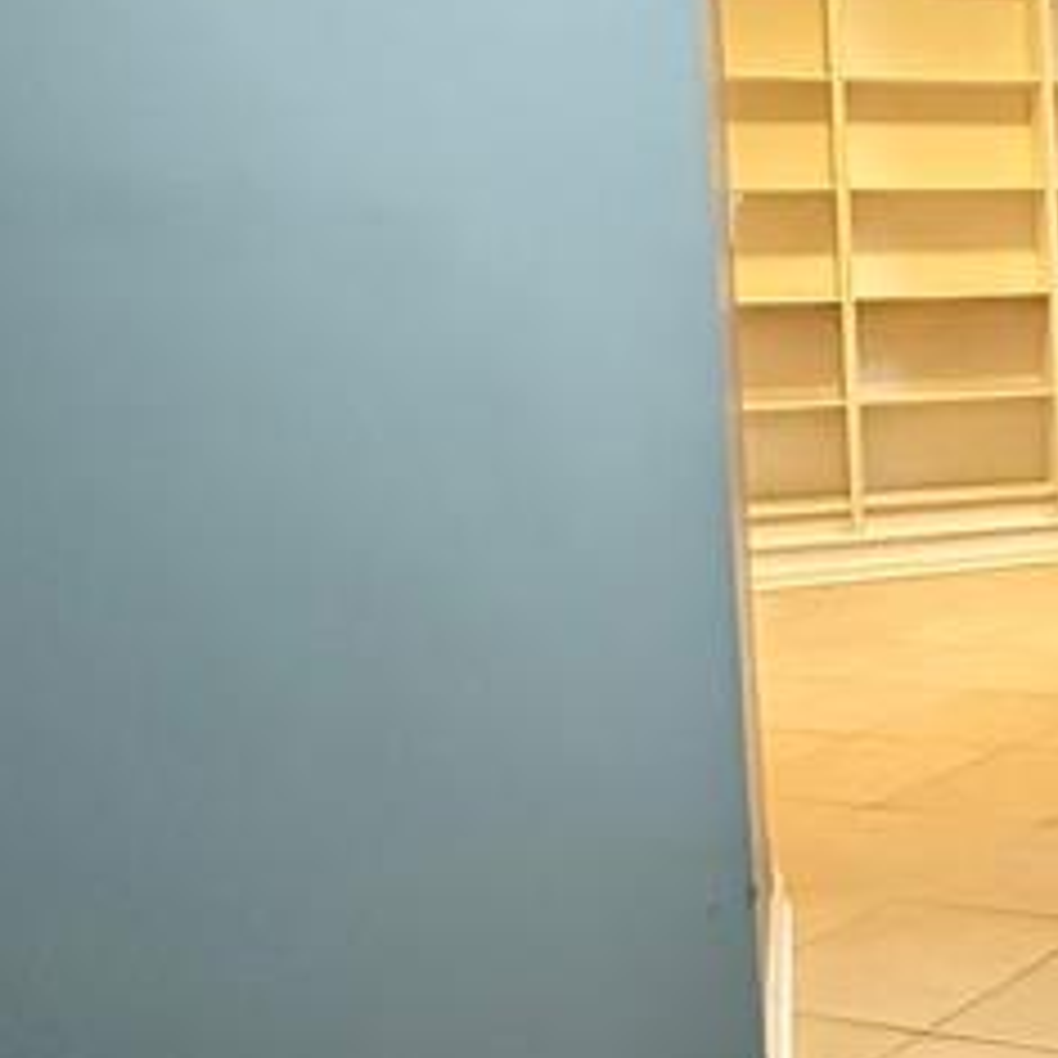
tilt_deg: -4.0
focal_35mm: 54
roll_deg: +1.7
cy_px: 369
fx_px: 1867
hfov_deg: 23.9
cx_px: 1643
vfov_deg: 31.4
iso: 1250
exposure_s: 1/60
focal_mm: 2.22
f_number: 2.2
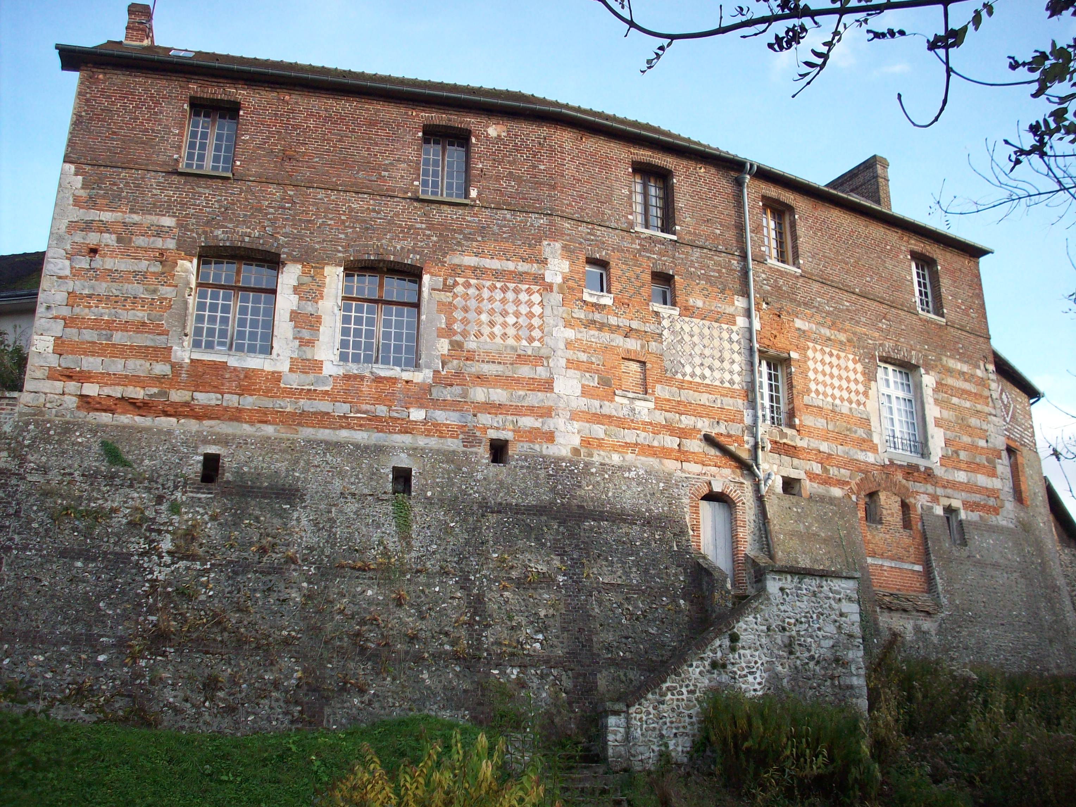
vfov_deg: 38.7
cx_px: 538
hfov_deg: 50.1
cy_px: 404
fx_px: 1150
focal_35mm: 37
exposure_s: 1/160
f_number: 2.8
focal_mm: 6.2
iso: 80
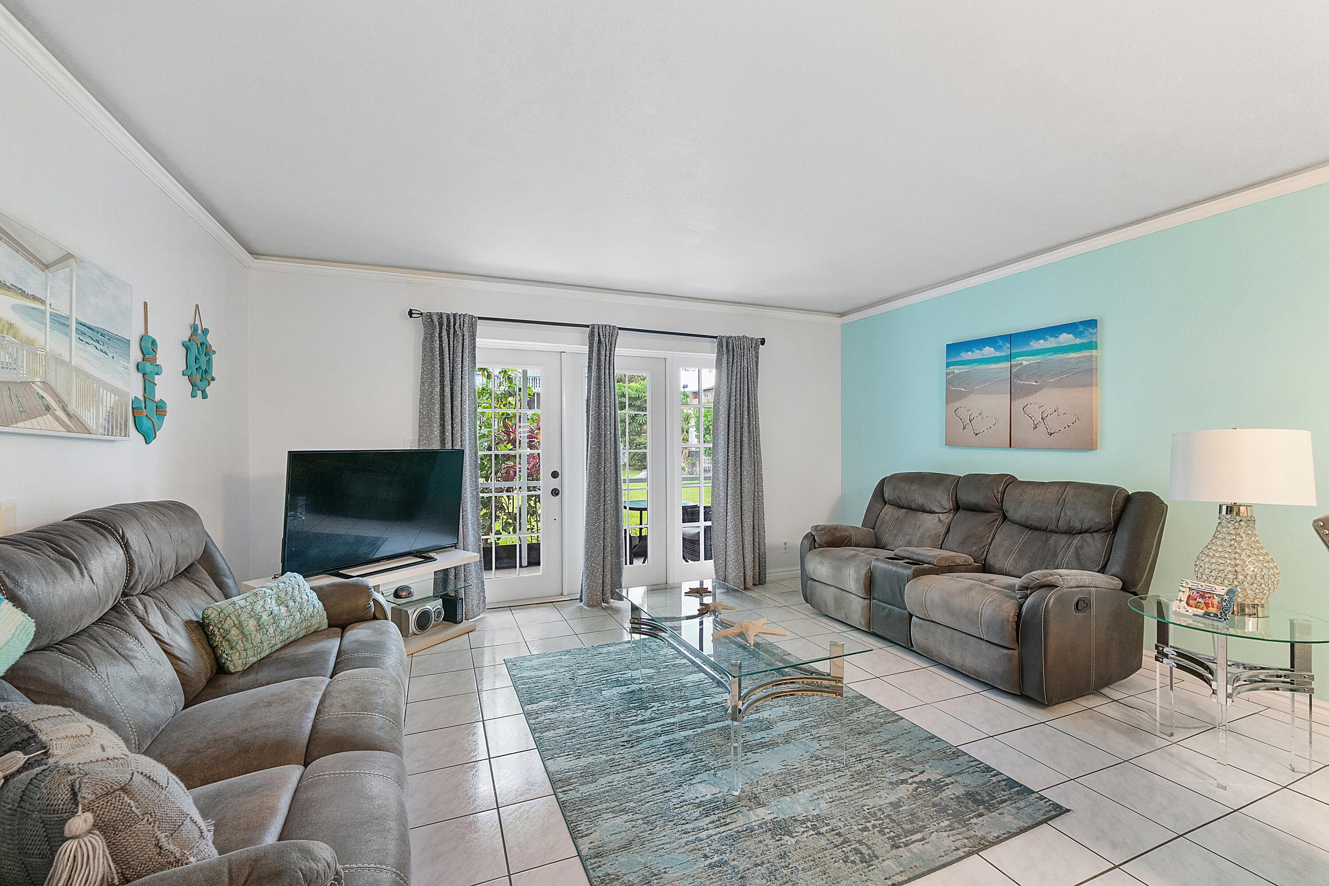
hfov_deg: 100.4
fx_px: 554
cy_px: 443
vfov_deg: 77.3
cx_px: 664
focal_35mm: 15
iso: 800
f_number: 6.3
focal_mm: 10
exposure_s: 1/40
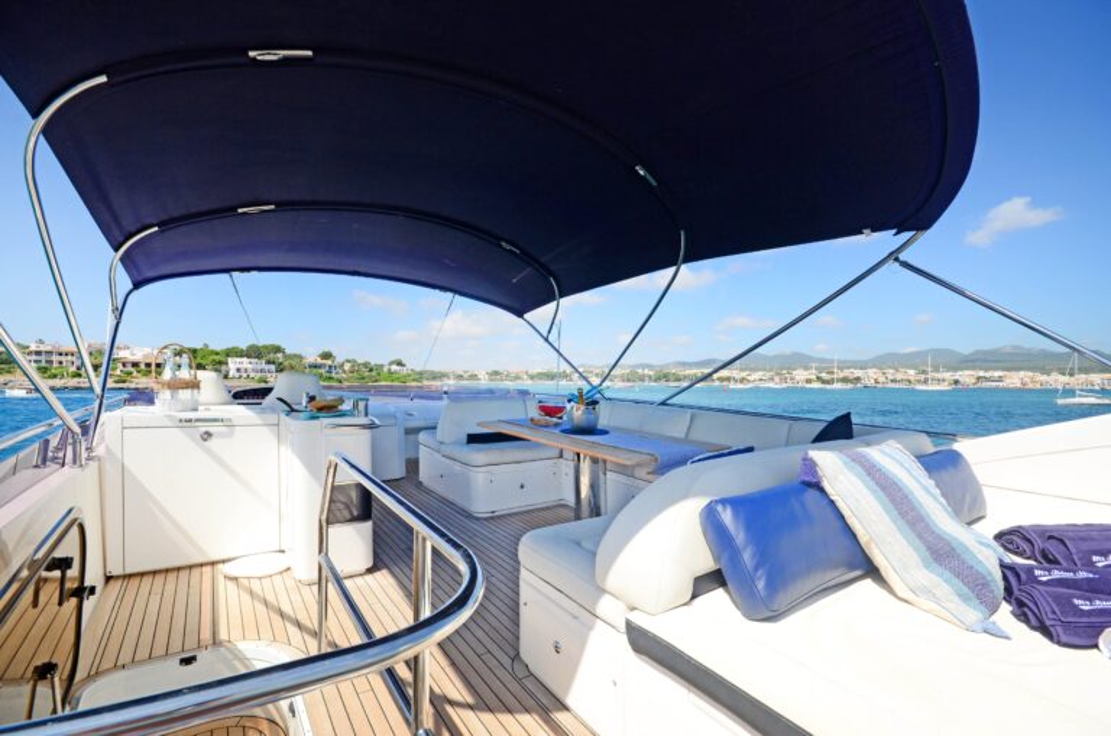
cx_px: 556
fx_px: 462
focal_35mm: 15
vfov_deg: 77.1
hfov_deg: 100.5
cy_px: 368
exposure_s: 1/400
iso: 320
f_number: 10
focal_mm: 10
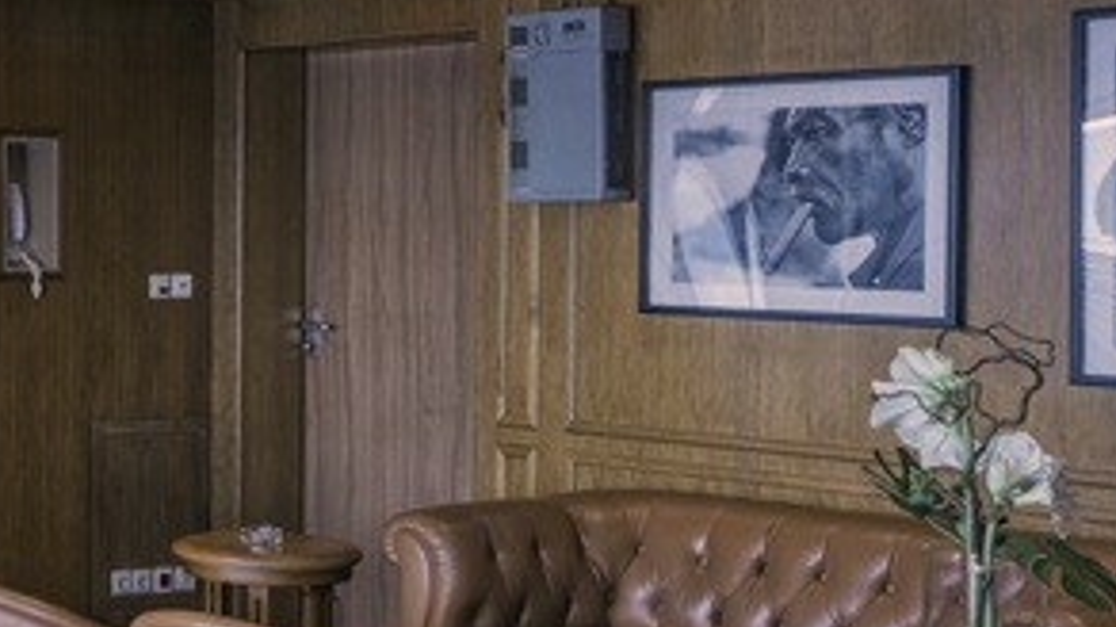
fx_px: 2337
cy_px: 291
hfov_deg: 22.2
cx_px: -562
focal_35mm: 79
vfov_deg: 15.3
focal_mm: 22
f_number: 11
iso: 200
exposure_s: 1/60
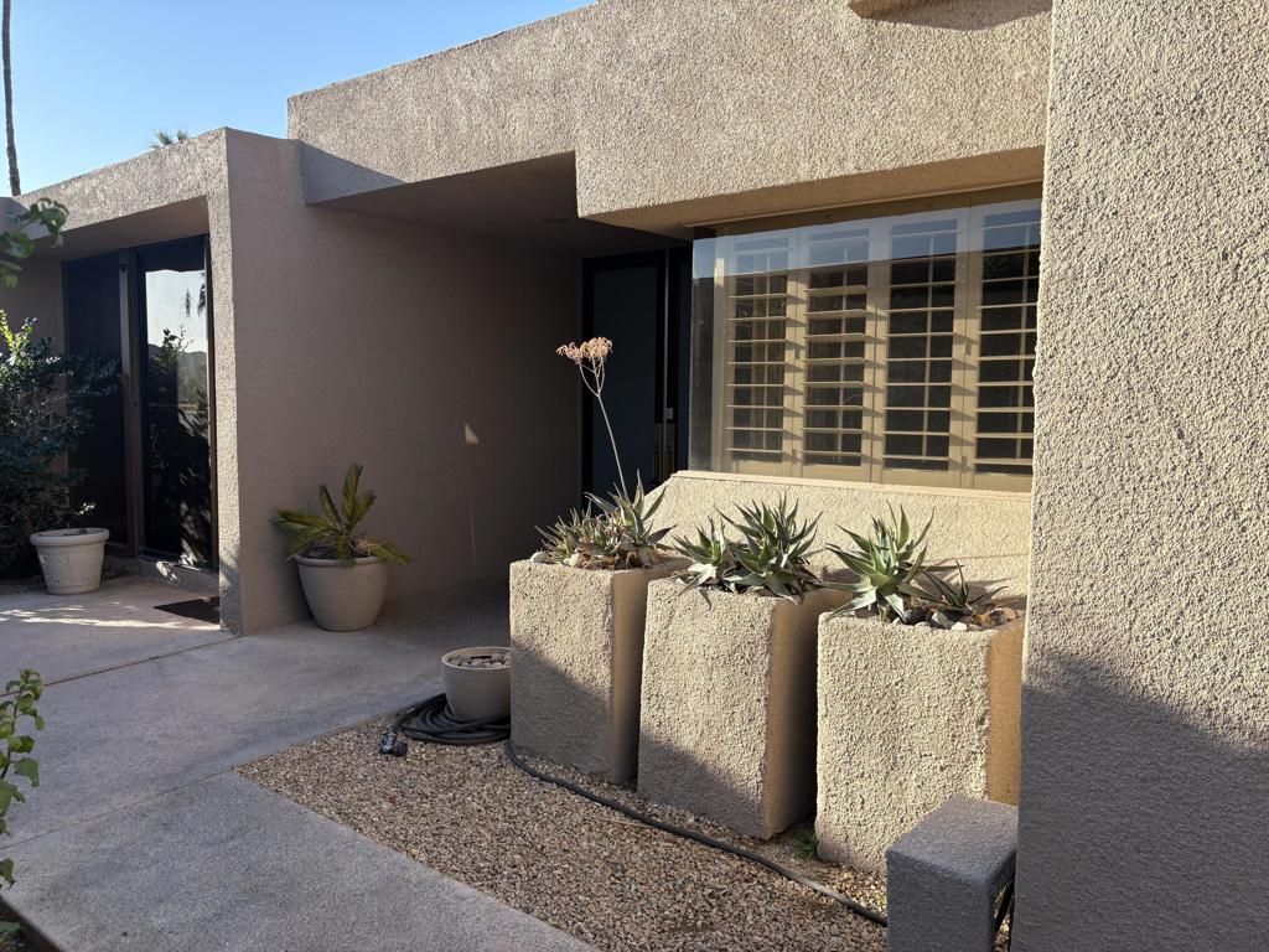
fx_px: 953
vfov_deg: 53.1
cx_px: 634
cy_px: 476
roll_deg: +0.3
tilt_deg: -4.7
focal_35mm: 26
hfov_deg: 67.3
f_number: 1.6
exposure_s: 1/1099
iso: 50
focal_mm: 5.96
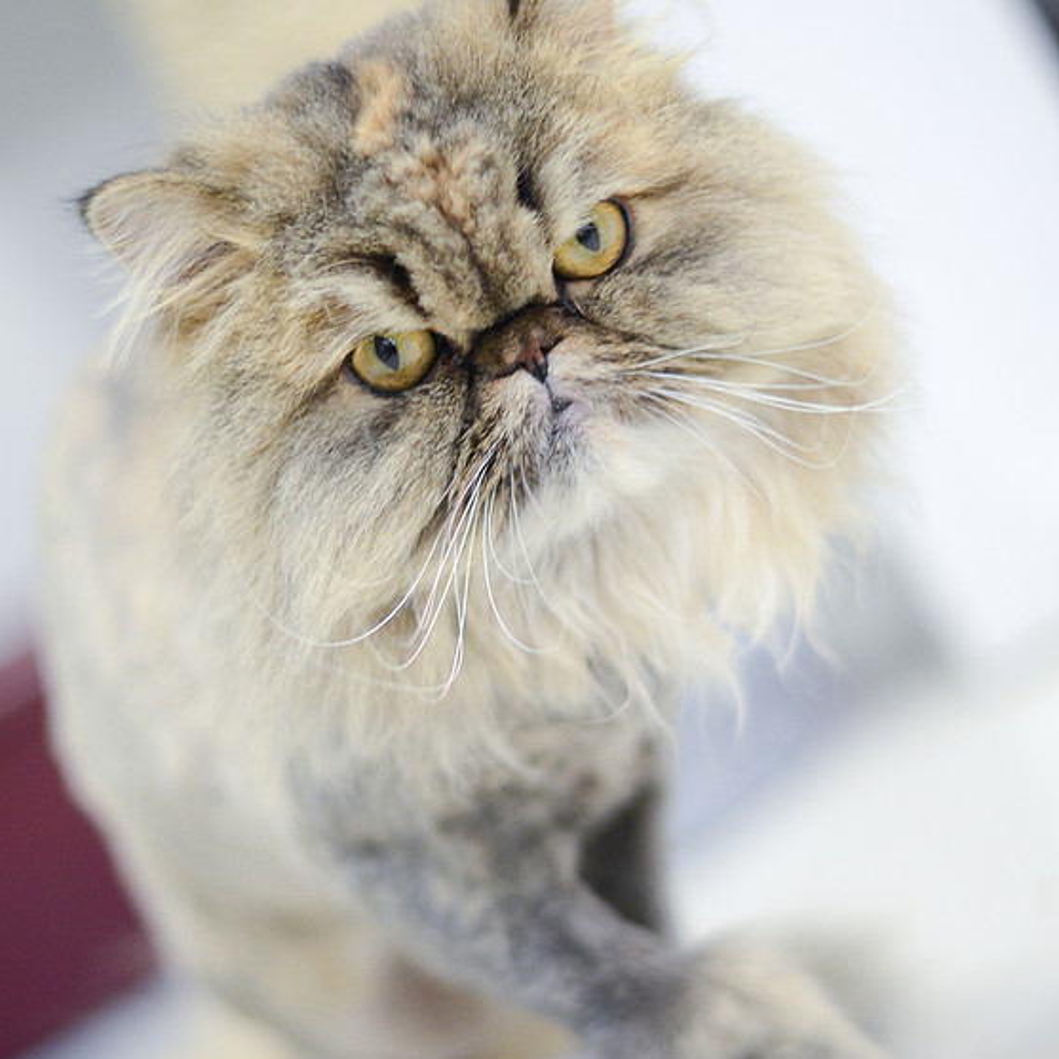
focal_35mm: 97
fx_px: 3357
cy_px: 656
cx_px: 531
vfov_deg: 17.9
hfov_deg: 17.9
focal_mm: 50
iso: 800
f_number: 1.4
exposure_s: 1/200
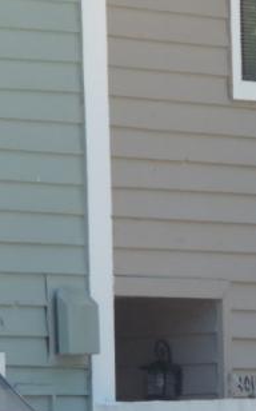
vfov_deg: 2.7
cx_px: 383
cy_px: 117
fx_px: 8869
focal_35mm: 793
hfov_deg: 1.7
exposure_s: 1/200
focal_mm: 40.1
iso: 180
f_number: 4.6
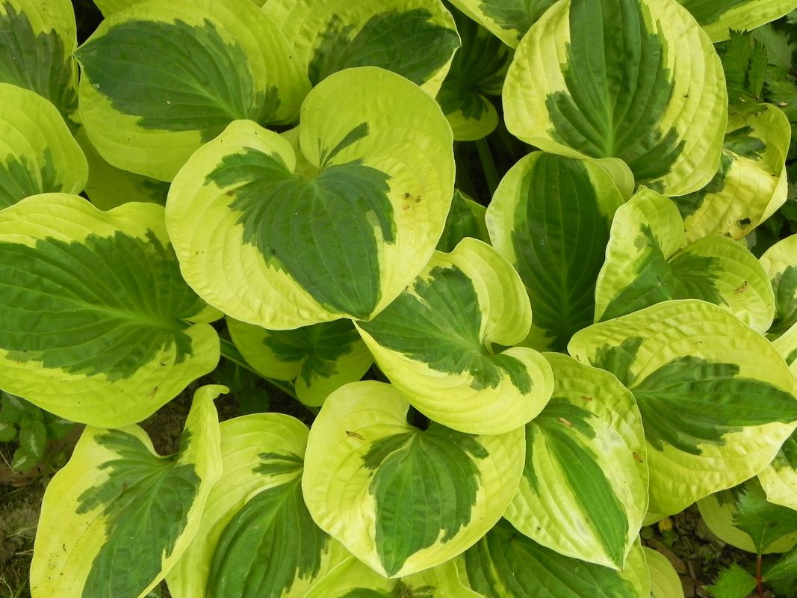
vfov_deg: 17.4
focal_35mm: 85
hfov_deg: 23.0
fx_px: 1957
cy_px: 299
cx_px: 398
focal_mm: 15.1
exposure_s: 1/200
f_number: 4.5
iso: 160
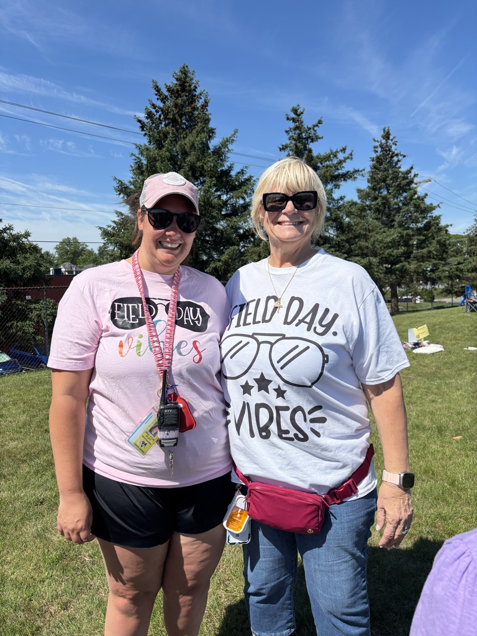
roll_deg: +0.2
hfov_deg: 53.1
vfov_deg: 67.3
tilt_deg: -4.5
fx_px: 478
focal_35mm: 26
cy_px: 318
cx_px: 238
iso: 50
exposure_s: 1/4425
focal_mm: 5.96
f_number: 1.6
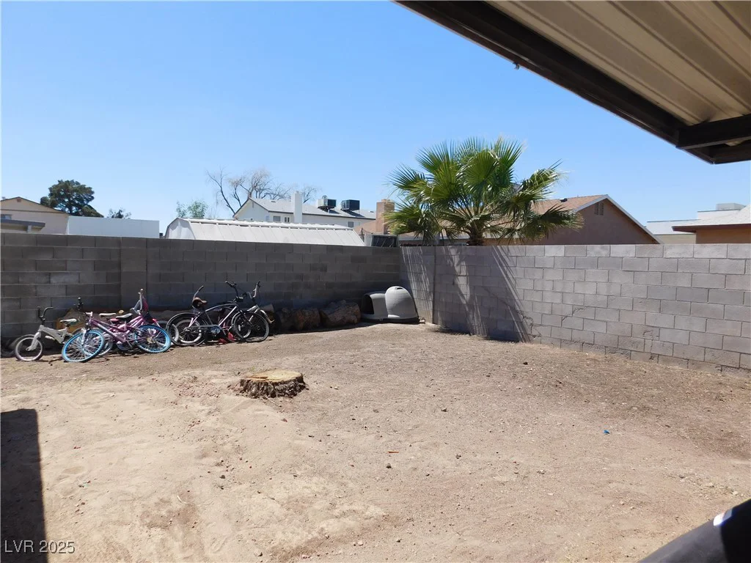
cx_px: 376
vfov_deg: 58.9
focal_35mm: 23
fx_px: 499
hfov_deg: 73.9
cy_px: 282
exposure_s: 1/500
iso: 125
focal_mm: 4
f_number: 6
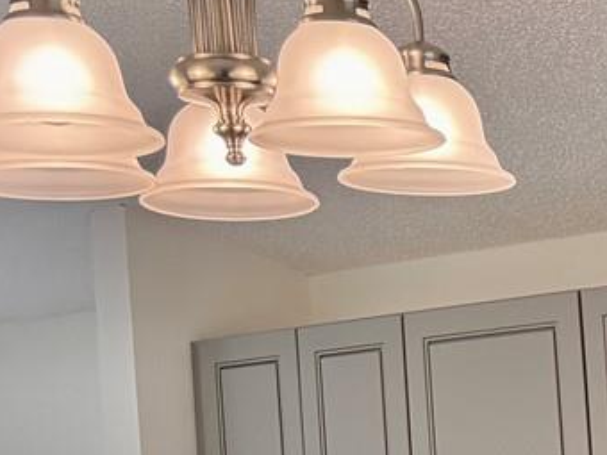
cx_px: 1251
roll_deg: +3.1
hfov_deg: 14.3
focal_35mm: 113
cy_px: 626
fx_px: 1981
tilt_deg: -2.0
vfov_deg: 12.6
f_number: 1.78
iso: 160
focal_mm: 6.76
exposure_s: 1/230
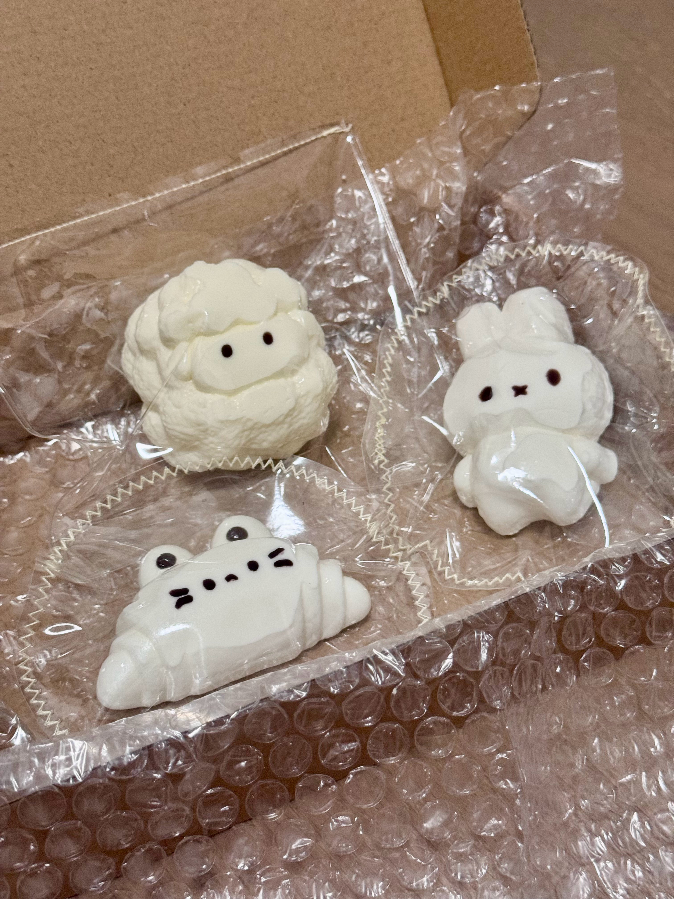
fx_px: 1246
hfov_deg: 30.3
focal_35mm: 48
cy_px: 450
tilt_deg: -43.4
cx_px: 337
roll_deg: -1.8
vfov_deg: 39.7
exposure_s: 1/33
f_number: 1.78
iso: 200
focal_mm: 6.76
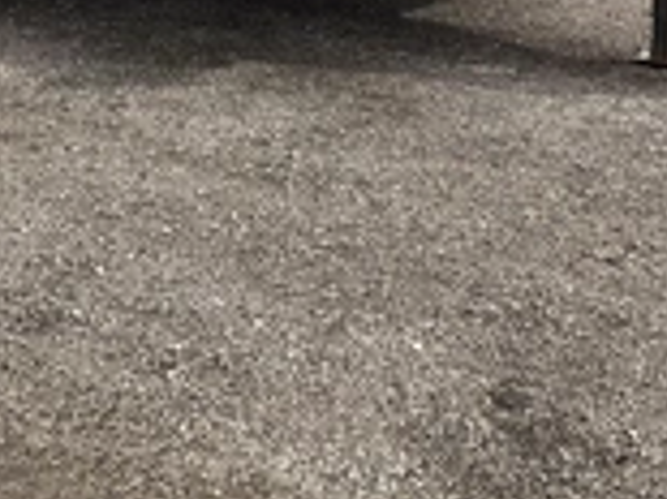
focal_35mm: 75
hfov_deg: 25.9
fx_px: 1444
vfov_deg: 18.7
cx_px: 258
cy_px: -69
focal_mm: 3
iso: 25
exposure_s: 1/2058
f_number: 1.8
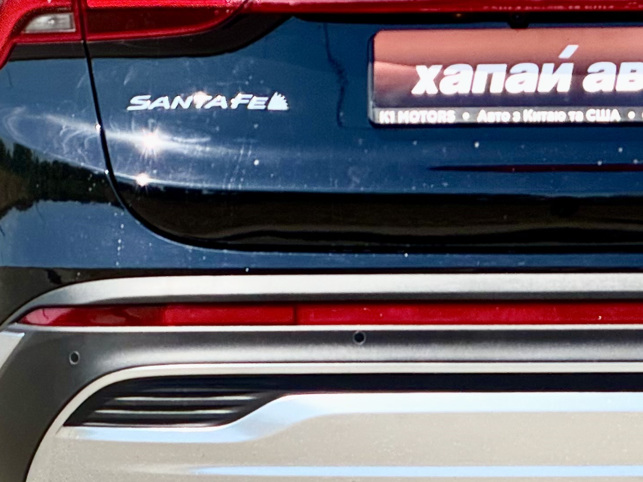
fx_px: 6203
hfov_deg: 5.9
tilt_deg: -2.2
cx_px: 558
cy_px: 147
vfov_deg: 4.4
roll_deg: -0.7
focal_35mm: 334
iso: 50
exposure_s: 1/830
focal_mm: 15.66
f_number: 2.8
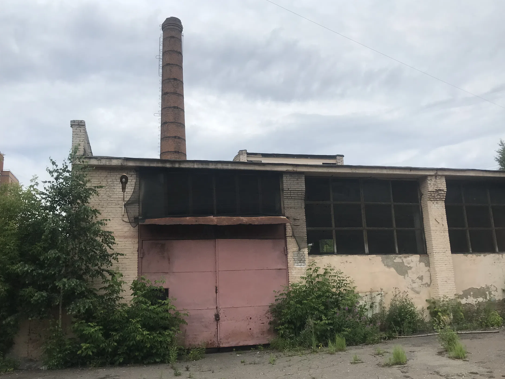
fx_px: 452
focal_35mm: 31
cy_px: 200
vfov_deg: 45.4
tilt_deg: +13.2
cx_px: 253
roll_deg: +3.1
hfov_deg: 58.4
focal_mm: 3.99
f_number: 1.8
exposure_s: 1/1408
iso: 20
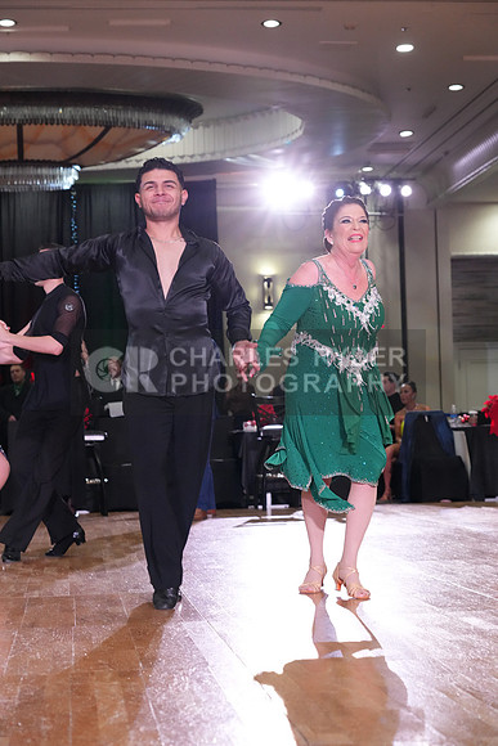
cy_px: 373
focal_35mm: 69
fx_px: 1431
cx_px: 249
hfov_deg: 19.7
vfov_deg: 29.2
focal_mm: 69
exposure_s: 1/320
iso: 5000
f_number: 5
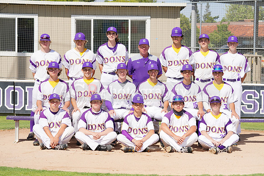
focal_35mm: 114
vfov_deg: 12.0
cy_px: 88
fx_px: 835
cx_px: 132
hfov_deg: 18.0
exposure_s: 1/250
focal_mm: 114
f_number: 10
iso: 100
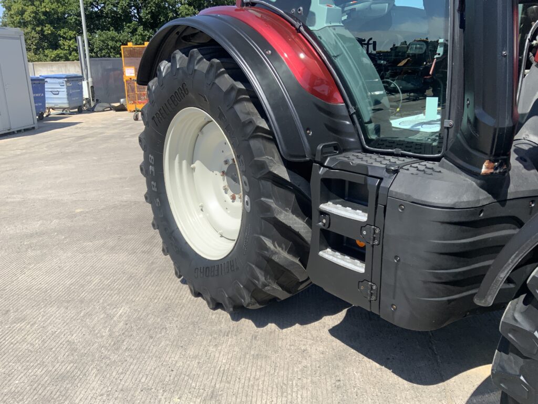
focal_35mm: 29
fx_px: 451
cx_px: 269
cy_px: 202
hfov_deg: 61.7
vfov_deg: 48.2
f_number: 1.8
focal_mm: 3
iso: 16
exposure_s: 1/1311
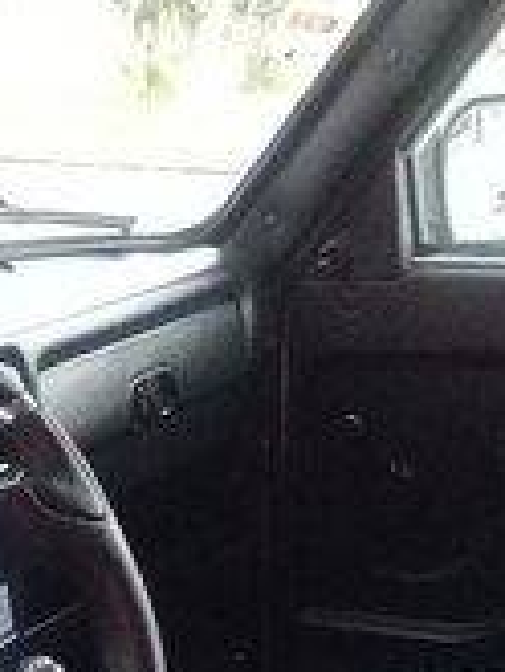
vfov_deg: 19.8
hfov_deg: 15.9
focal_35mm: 93
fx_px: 1807
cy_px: 798
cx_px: 200
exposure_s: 1/17
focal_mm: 3.3
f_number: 2.2
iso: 320
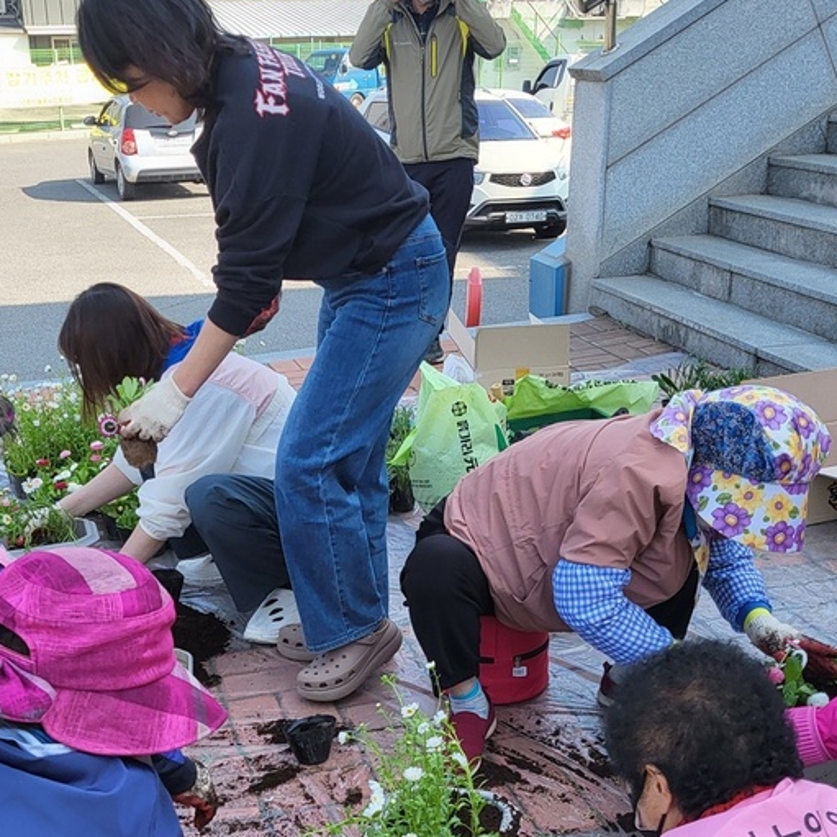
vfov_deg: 37.1
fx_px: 1231
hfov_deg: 37.5
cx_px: 367
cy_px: 573
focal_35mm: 45
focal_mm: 4.25
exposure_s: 1/715
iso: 50
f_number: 1.8
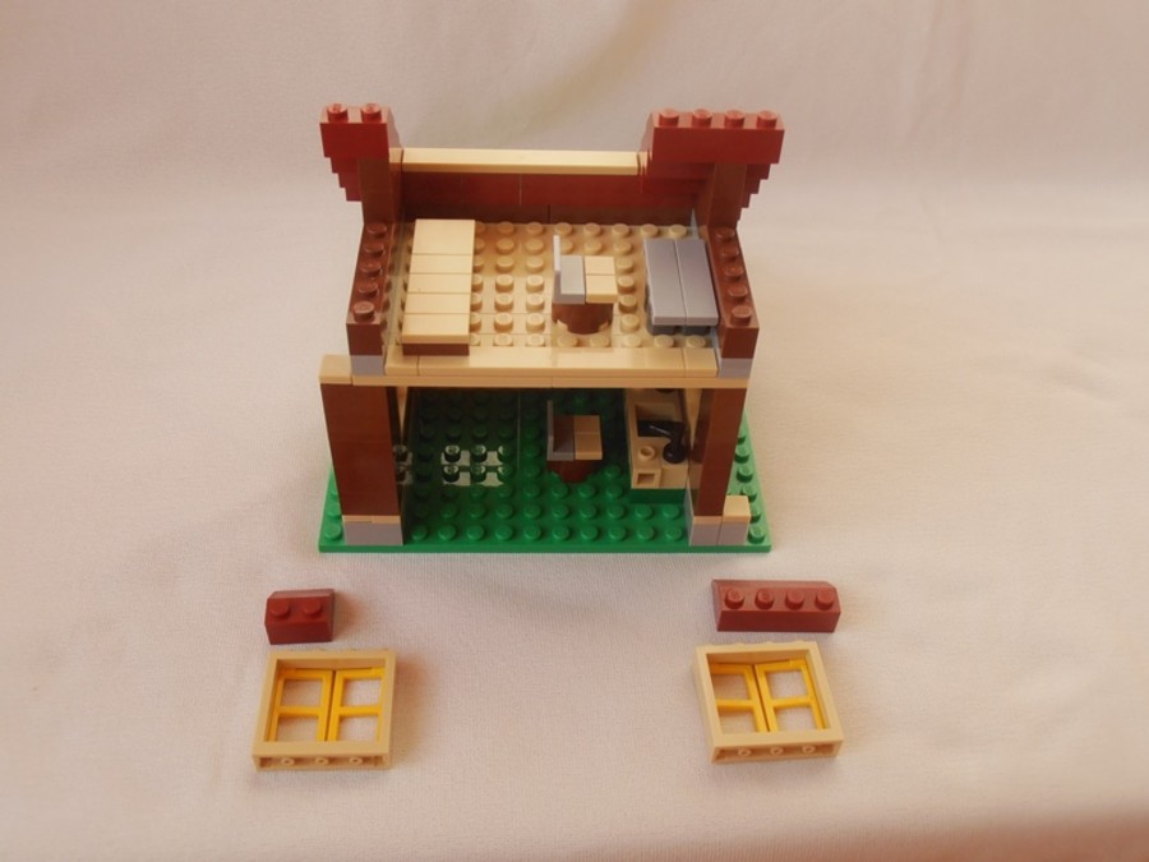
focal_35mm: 37
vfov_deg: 38.7
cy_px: 431
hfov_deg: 50.1
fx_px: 1228
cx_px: 574
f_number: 3.9
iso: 80
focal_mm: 6.61
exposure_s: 1/125
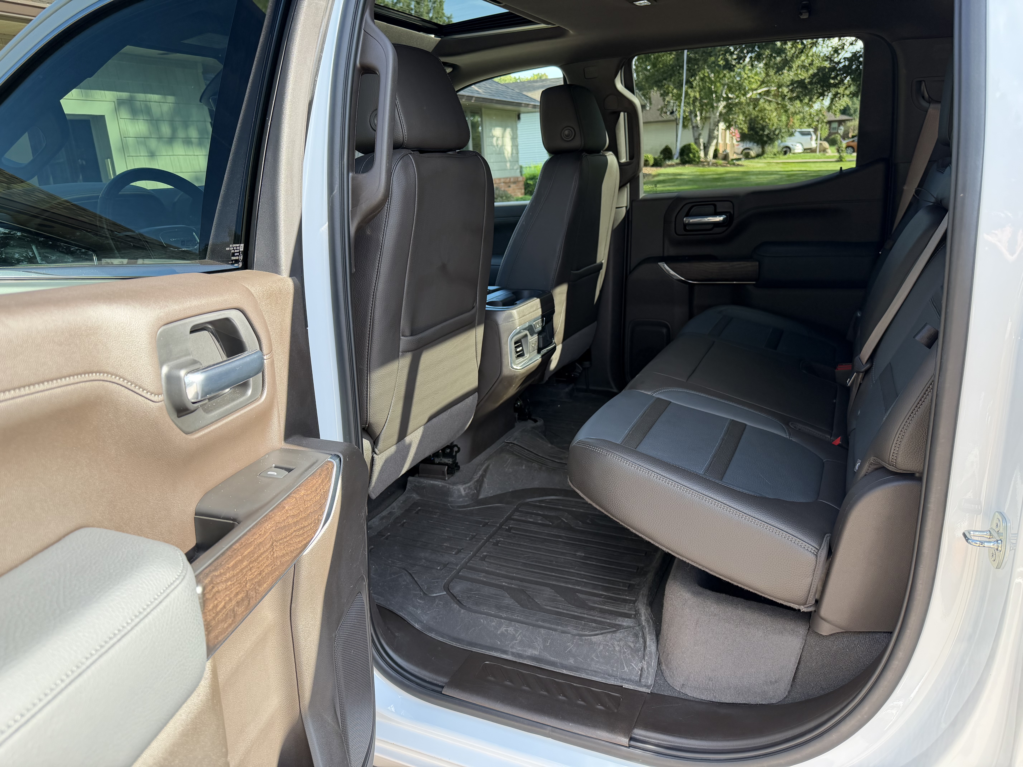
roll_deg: +3.6
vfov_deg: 56.8
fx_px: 709
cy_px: 384
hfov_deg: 71.6
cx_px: 512
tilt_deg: -17.1
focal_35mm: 24
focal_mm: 6.76
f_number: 1.78
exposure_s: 1/329
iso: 80
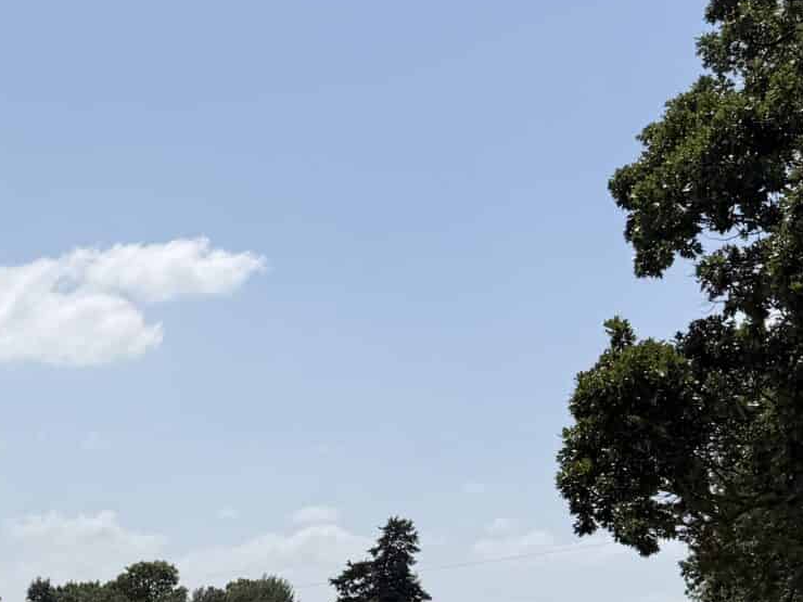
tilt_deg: -0.1
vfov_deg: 16.9
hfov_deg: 22.2
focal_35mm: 83
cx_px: -98
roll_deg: -1.8
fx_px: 1925
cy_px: 735
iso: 80
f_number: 1.78
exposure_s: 1/8130
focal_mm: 6.76
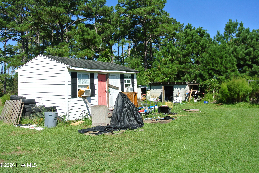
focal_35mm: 31
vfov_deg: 42.4
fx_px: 223
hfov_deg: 60.2
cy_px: 86
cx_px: 130
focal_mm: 11.8
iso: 100
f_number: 4.5
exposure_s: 1/640
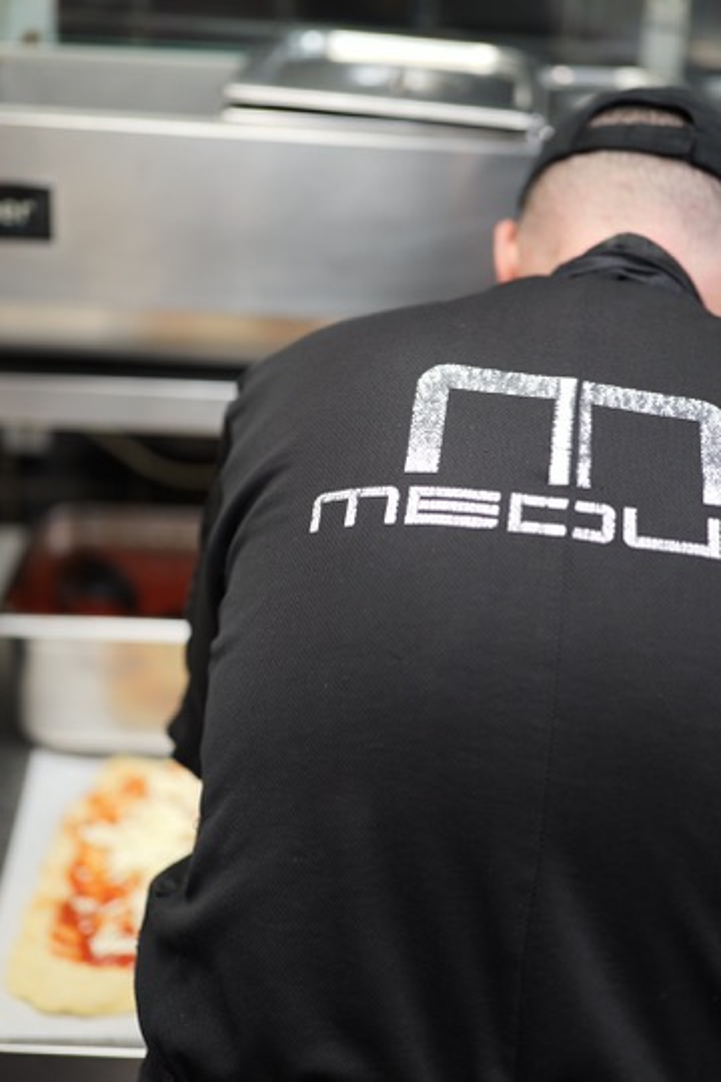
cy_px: 541
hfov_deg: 27.0
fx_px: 1502
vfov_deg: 39.6
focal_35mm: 50
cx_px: 360
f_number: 1.8
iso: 320
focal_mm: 50
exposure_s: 1/80
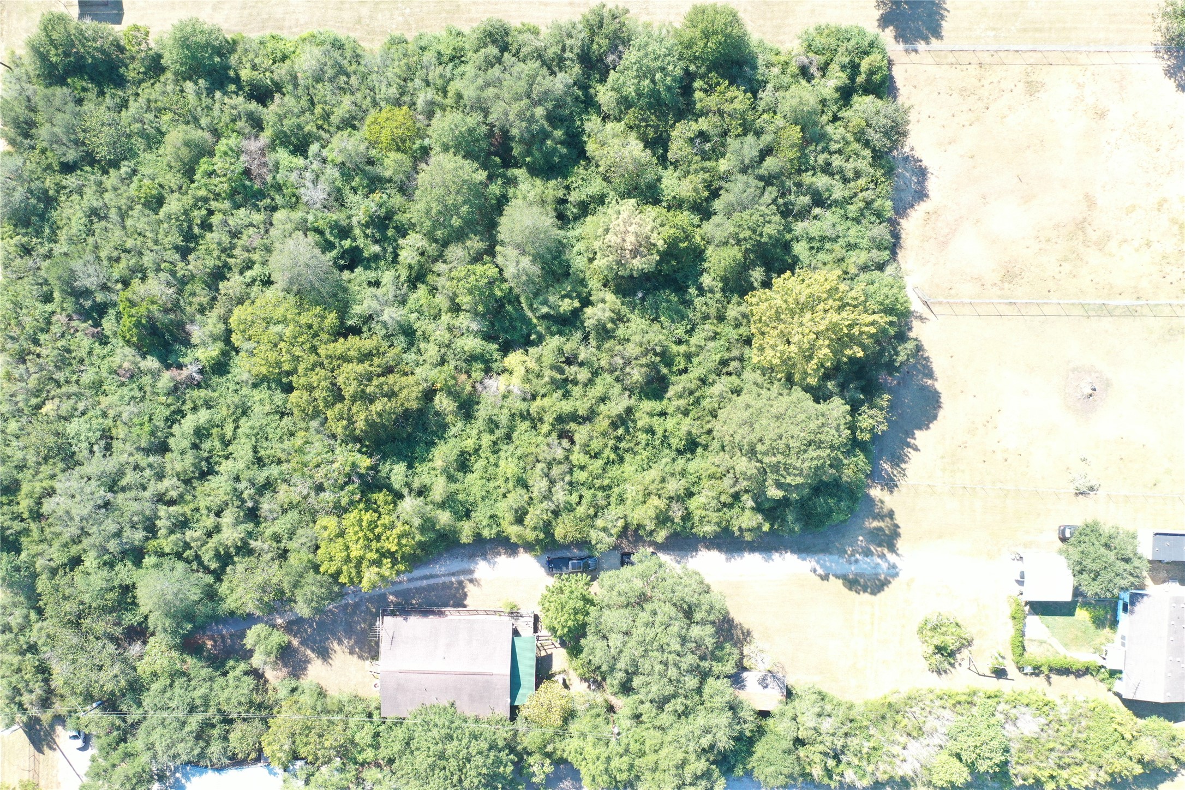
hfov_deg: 65.5
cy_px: 395
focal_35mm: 28
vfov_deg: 46.4
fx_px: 922
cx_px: 592
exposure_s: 1/120
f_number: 4
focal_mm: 10.26
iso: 100
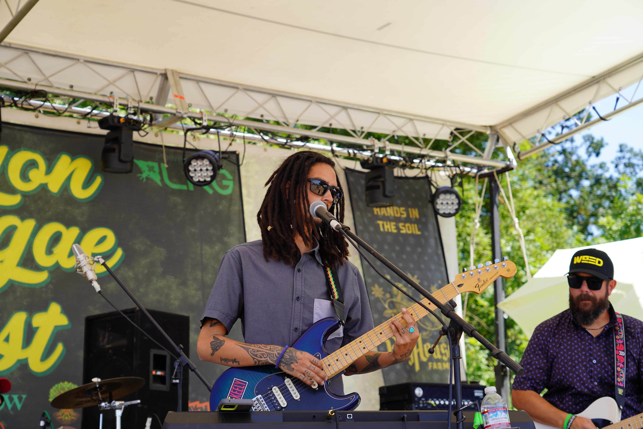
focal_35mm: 70
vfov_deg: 19.5
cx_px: 322
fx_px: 1250
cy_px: 214
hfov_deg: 28.8
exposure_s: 1/160
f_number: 5.6
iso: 100
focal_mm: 70
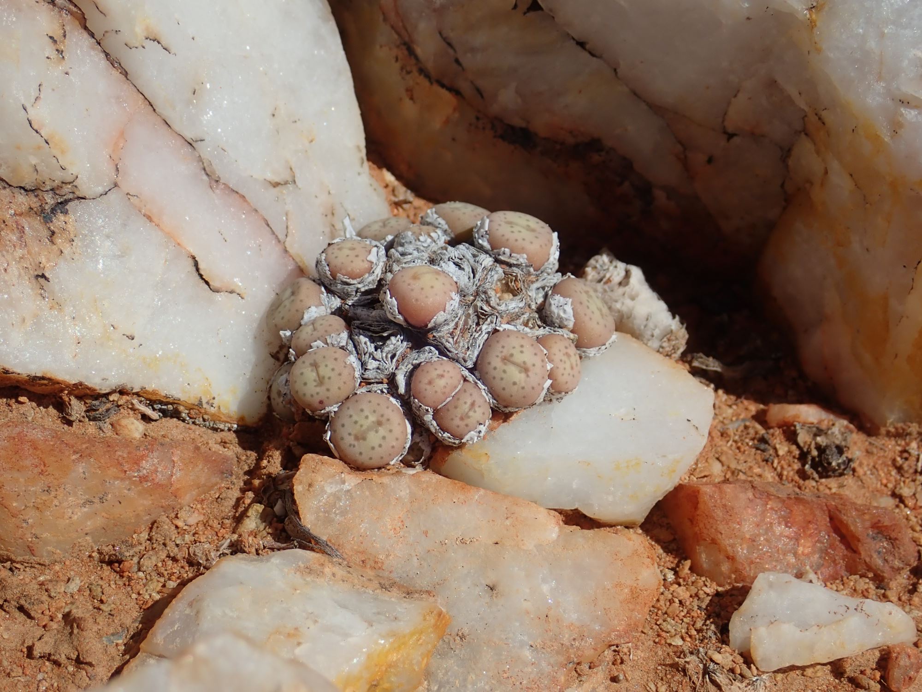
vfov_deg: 19.9
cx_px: 461
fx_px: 1971
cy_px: 346
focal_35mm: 74
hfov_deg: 26.3
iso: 100
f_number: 5.6
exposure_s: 1/800
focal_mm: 13.47
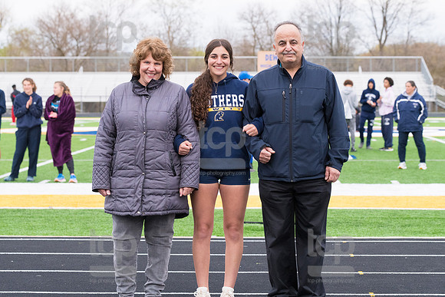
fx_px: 1239
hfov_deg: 20.4
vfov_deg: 13.7
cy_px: 127
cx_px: 218
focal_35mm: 100
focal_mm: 86
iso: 1250
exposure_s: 1/2000
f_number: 5
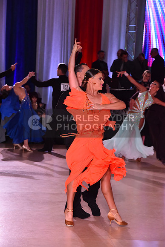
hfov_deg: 14.0
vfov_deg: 20.8
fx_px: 673
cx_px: 82
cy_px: 124
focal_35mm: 98
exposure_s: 1/320
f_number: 8
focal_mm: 98
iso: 2500
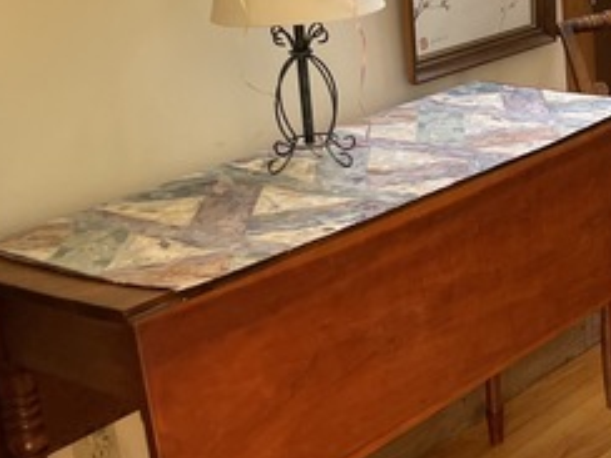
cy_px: 103
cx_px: 803
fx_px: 1253
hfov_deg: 23.9
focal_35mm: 71
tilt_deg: -14.5
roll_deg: +1.2
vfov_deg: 20.5
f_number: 1.6
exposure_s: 1/121
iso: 100
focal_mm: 4.2
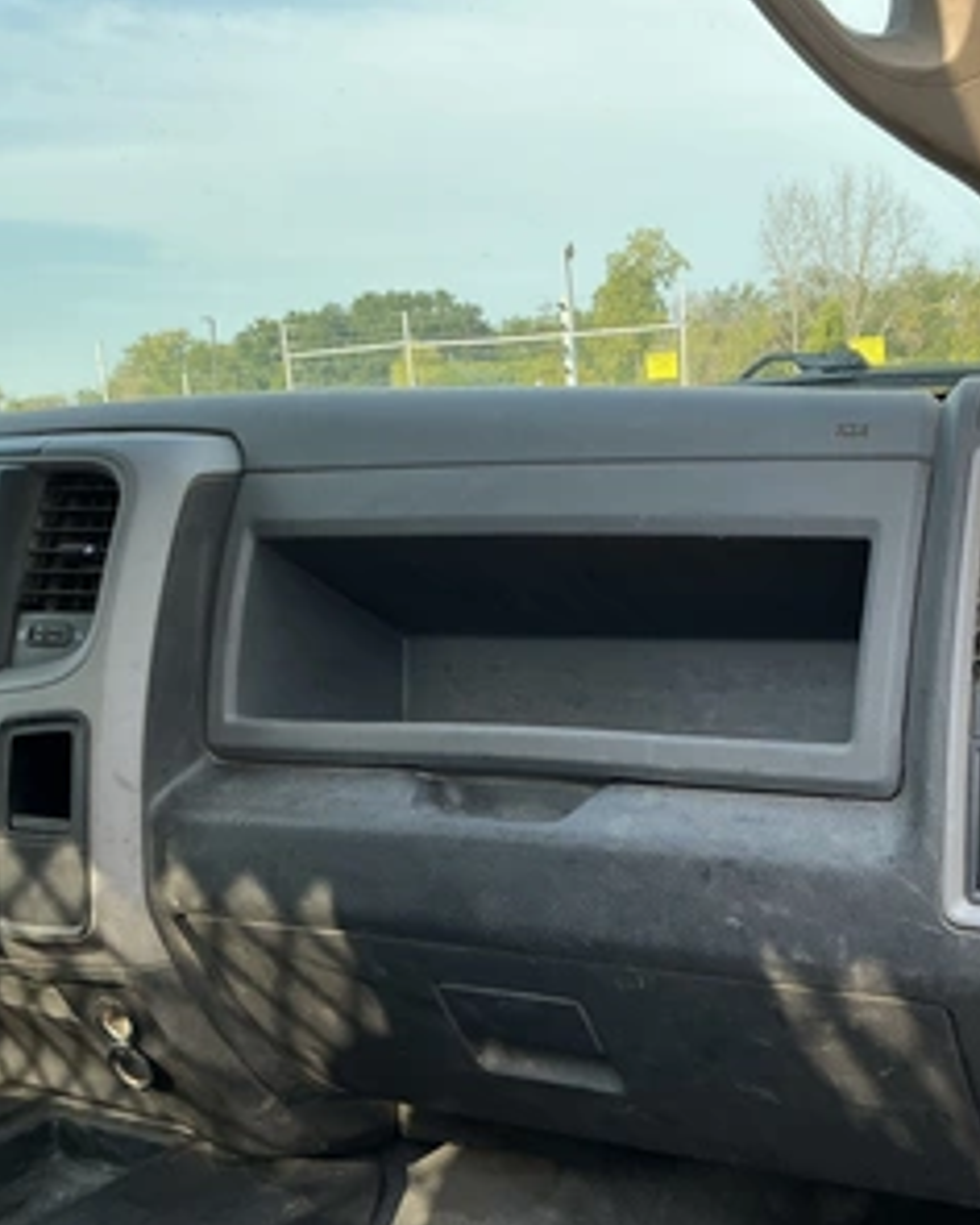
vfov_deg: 49.1
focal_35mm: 37
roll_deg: +1.3
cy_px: 619
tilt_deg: -7.4
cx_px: 693
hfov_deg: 39.4
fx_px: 1341
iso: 20
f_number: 1.8
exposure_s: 1/197
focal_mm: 3
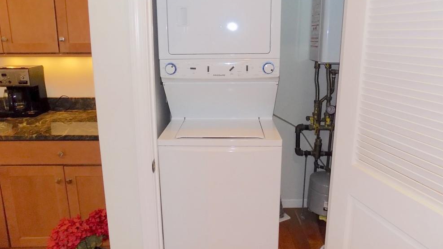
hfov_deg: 71.9
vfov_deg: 44.2
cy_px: 102
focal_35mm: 26
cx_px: 215
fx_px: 305
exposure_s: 1/30
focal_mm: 4
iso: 200
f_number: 3.1
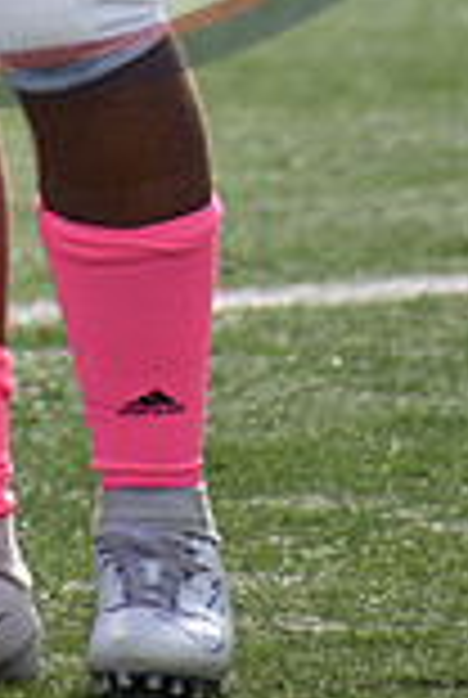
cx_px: -70
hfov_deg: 0.8
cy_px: -536
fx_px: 32632
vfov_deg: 1.2
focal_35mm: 1681
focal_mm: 300
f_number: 6.3
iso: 450
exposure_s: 1/1000
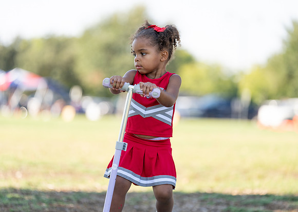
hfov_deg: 12.0
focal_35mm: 168
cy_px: 106
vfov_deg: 8.6
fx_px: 1419
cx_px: 149
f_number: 2.8
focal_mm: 160
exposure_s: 1/1250
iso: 320
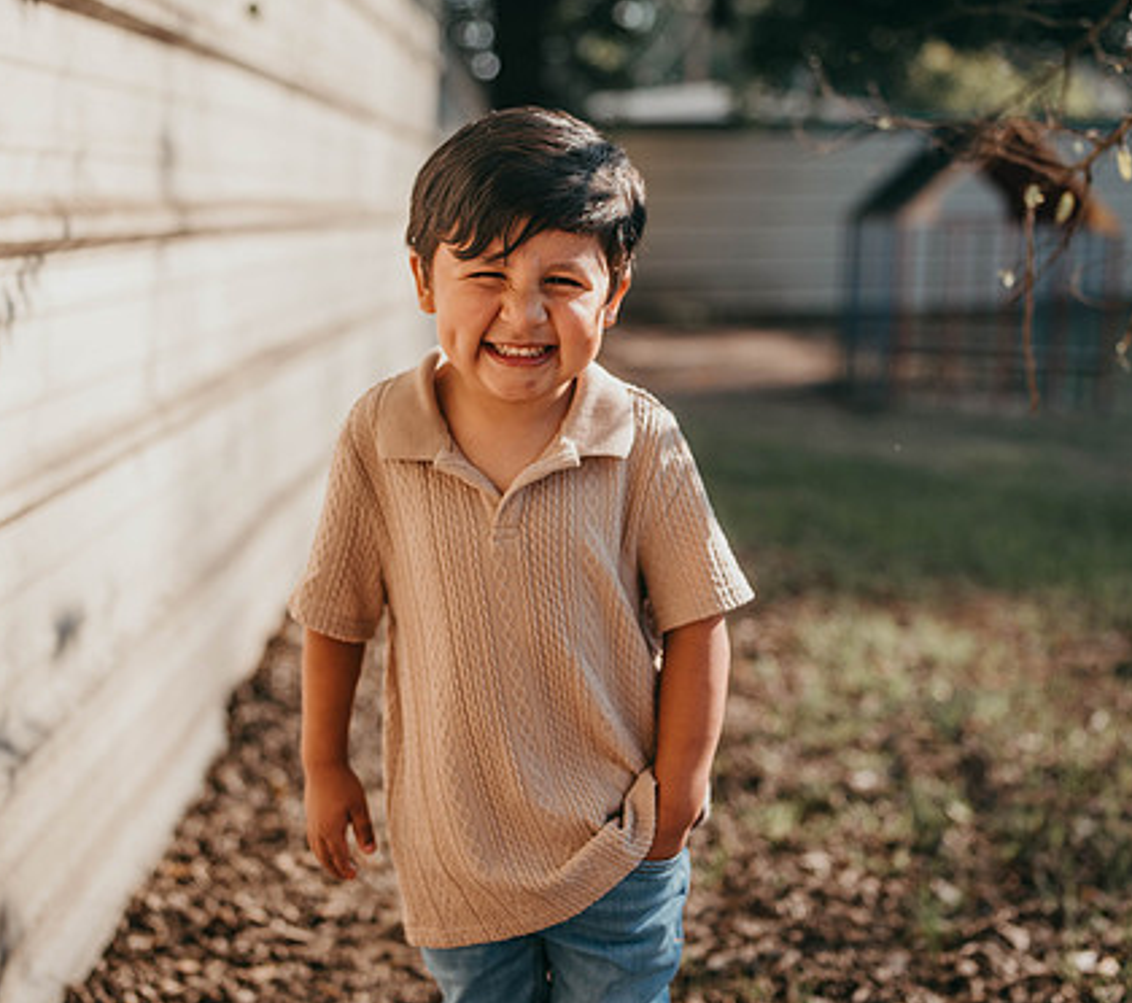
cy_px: 456
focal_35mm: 51
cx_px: 561
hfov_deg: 35.2
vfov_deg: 31.4
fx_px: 1782
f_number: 1.6
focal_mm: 35
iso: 64
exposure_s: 1/1600
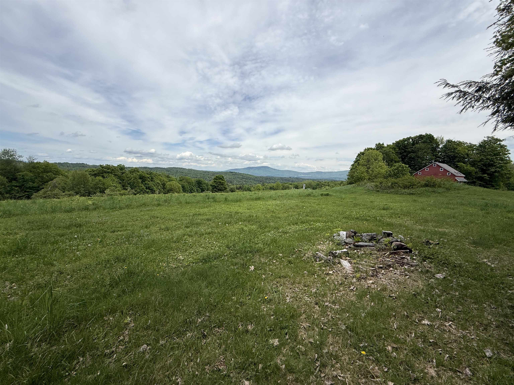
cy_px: 192
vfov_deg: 85.7
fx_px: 208
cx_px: 257
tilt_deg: -5.2
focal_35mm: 14
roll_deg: -2.1
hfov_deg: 102.1
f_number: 2.2
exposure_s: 1/2611
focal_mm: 2.22
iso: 50
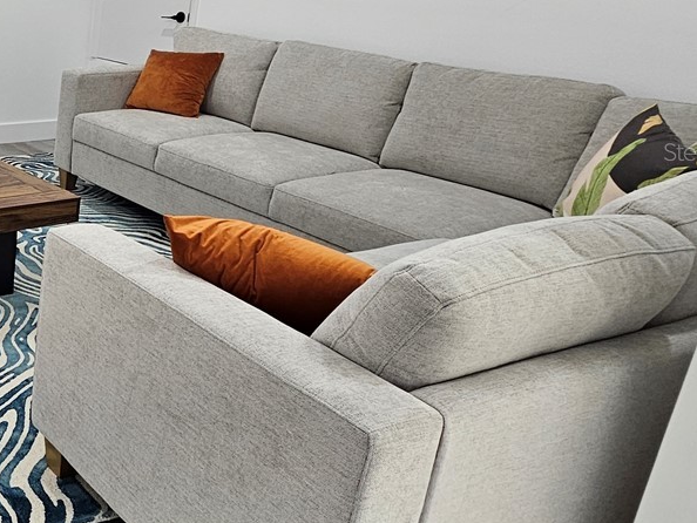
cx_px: -164
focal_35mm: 35
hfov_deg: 37.6
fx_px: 705
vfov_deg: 39.9
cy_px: 151
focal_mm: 2.2
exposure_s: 1/60
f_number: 2.2
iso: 125
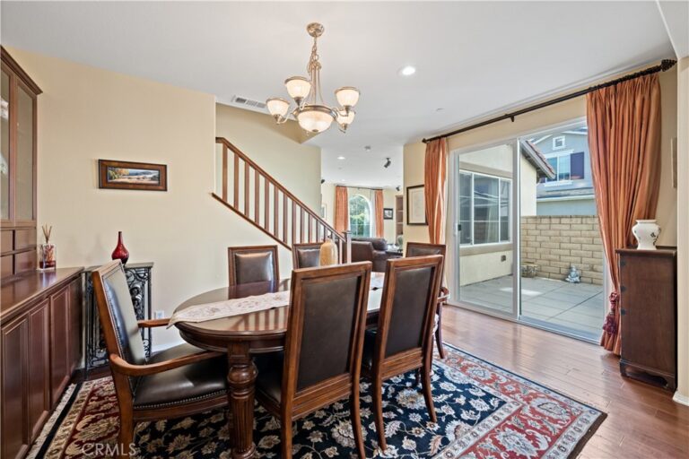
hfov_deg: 104.3
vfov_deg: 81.2
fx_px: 268
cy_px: 230
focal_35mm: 14
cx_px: 344
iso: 1250
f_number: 5
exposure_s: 1/20
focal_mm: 14
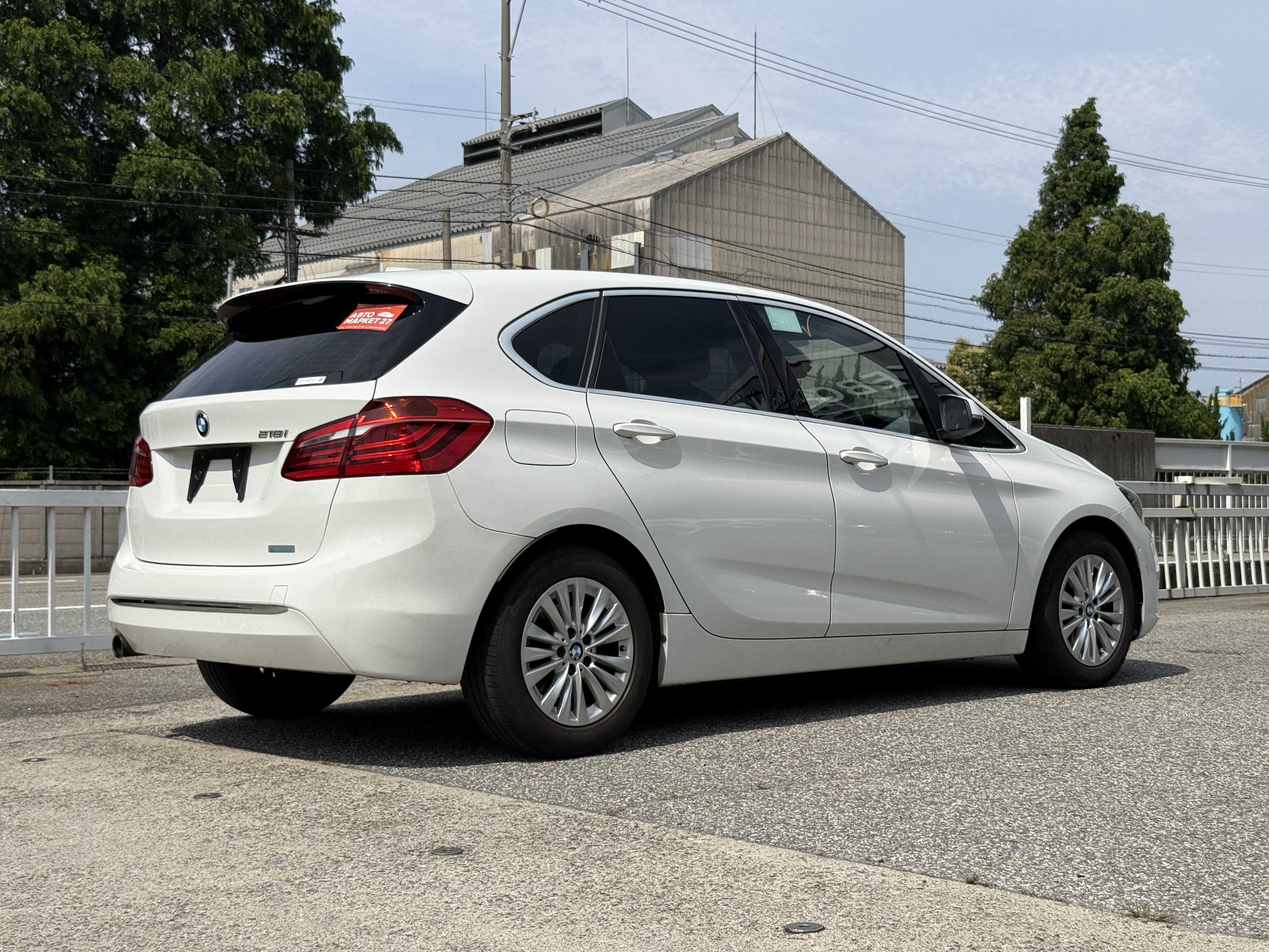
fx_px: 1760
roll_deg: -0.1
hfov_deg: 39.7
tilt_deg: +1.5
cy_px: 476
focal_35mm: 48
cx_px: 634
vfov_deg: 30.3
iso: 80
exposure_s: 1/11364
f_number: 1.78
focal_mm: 6.76
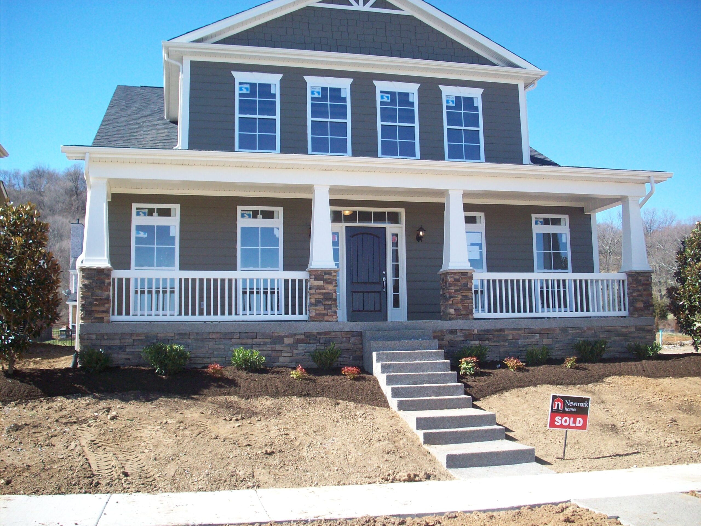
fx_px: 749
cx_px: 350
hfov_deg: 50.1
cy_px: 263
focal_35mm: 37
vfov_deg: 38.7
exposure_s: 1/491
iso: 80
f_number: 2.8
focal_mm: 6.2
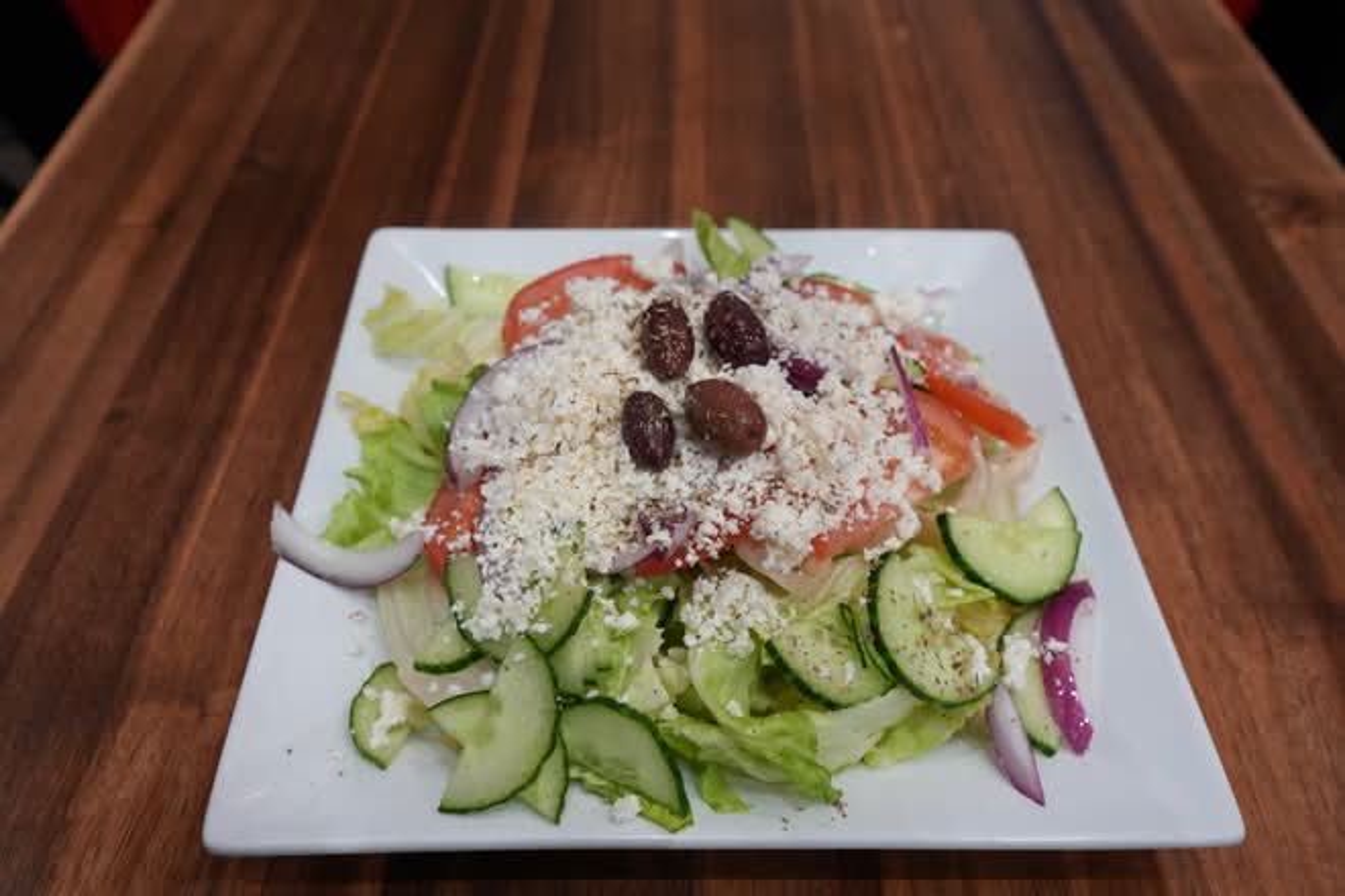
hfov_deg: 63.7
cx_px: 672
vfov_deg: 45.0
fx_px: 1083
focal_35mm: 29
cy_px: 448
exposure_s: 1/30
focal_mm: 29
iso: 800
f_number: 5.6
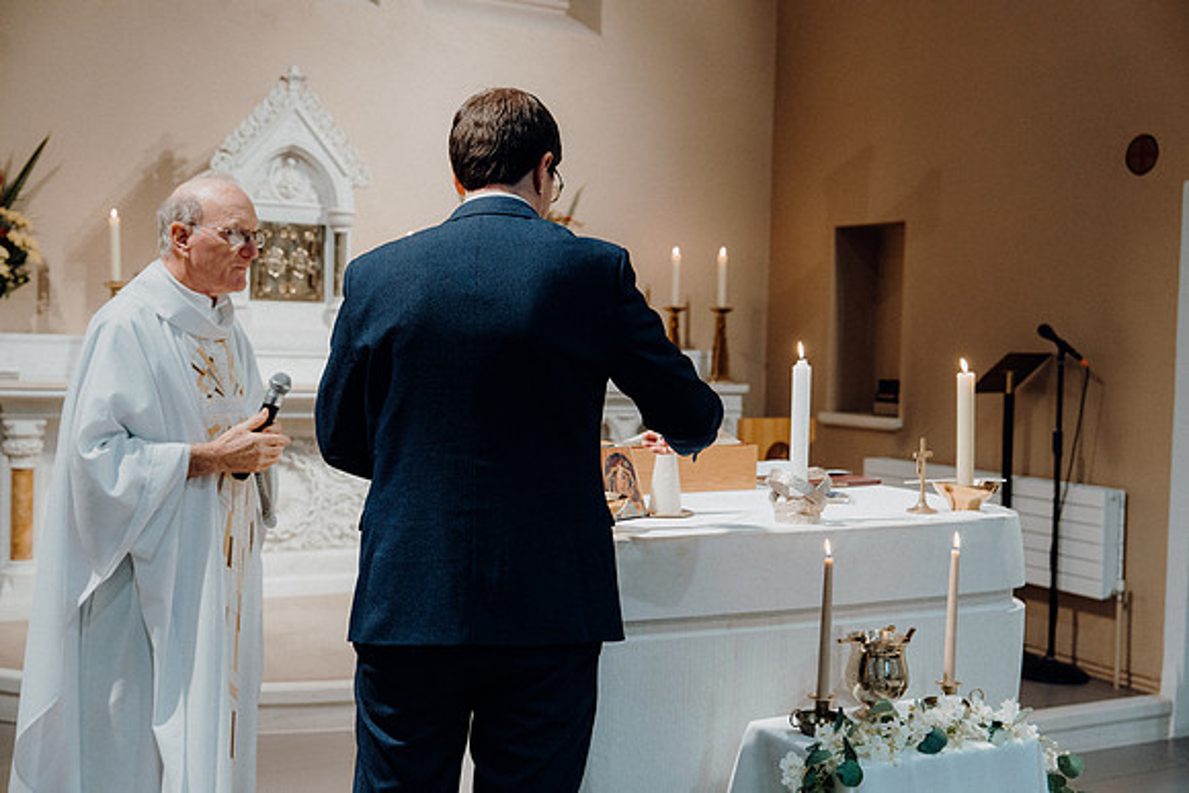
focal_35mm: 41
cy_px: 396
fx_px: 1354
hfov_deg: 47.4
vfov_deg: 32.6
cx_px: 594
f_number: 3.5
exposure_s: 1/160
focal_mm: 41
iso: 1600
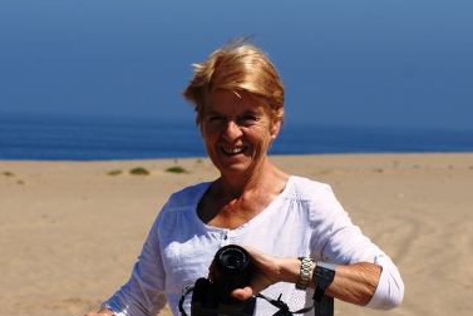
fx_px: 2932
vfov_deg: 6.2
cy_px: 148
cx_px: 203
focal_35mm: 223
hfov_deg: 9.2
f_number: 8
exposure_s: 1/640
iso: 100
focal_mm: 70
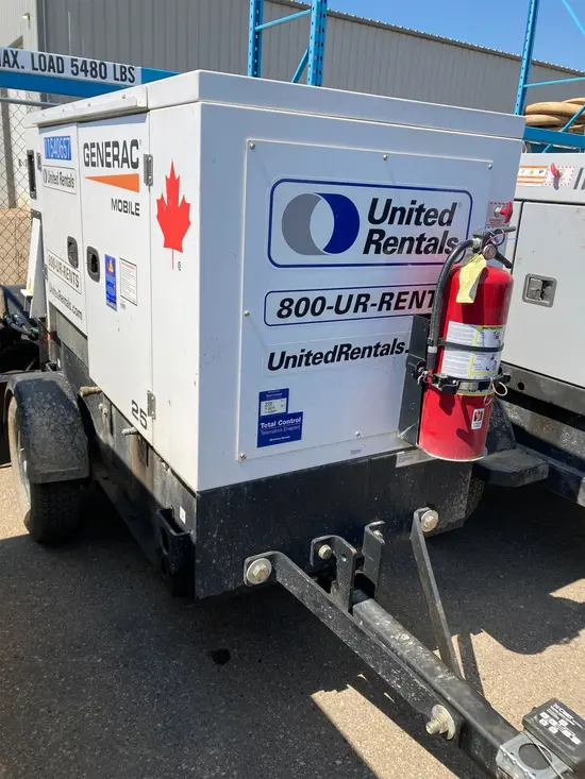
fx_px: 631
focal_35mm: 28
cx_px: 292
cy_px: 390
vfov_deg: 63.4
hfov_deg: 49.8
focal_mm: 3.99
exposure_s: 1/1919
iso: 20
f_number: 1.8
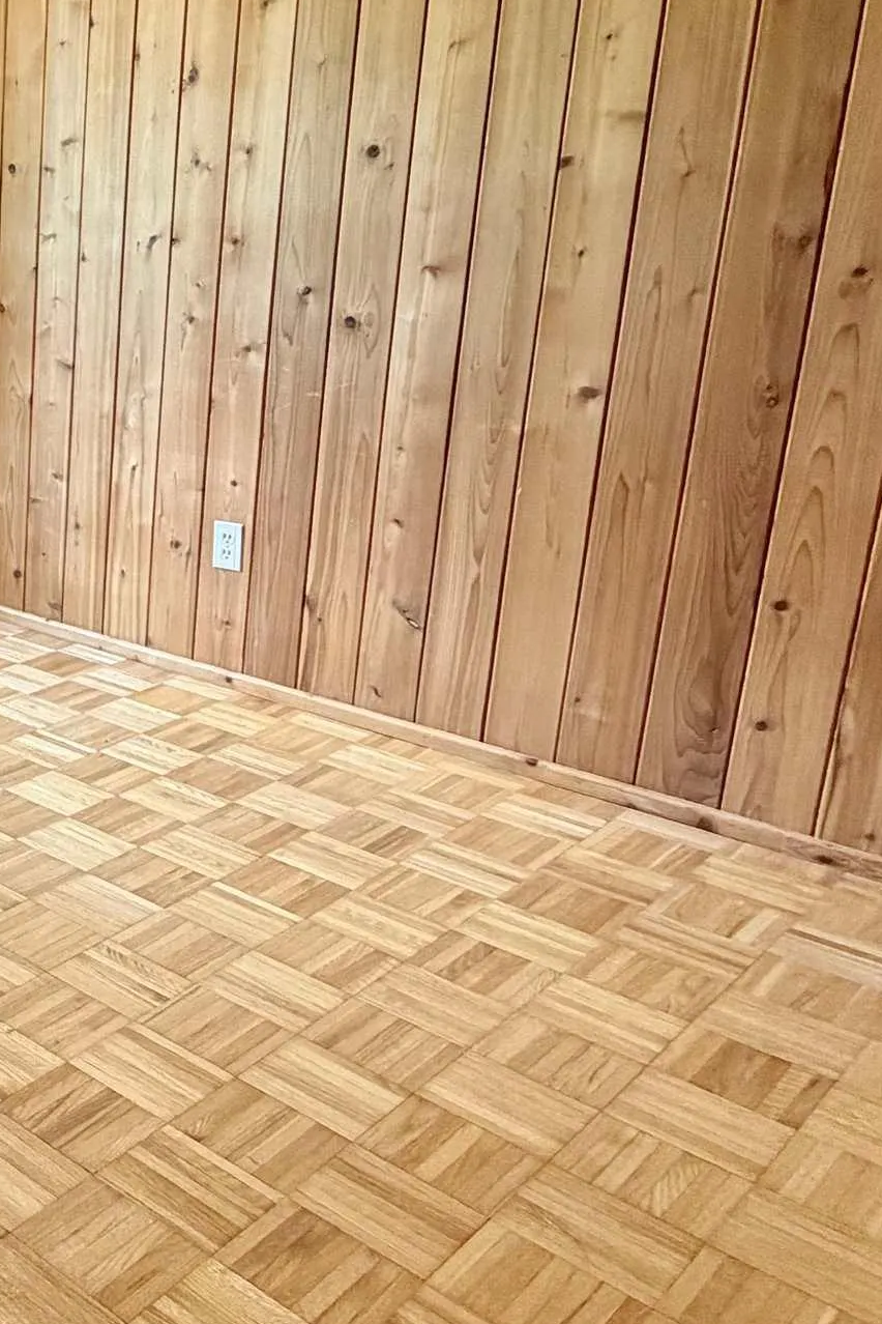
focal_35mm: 35
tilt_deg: -13.9
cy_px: 526
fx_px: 1286
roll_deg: +2.1
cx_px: -389
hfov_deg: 27.8
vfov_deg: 54.0
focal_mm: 2.22
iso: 250
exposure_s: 1/60
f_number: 2.2
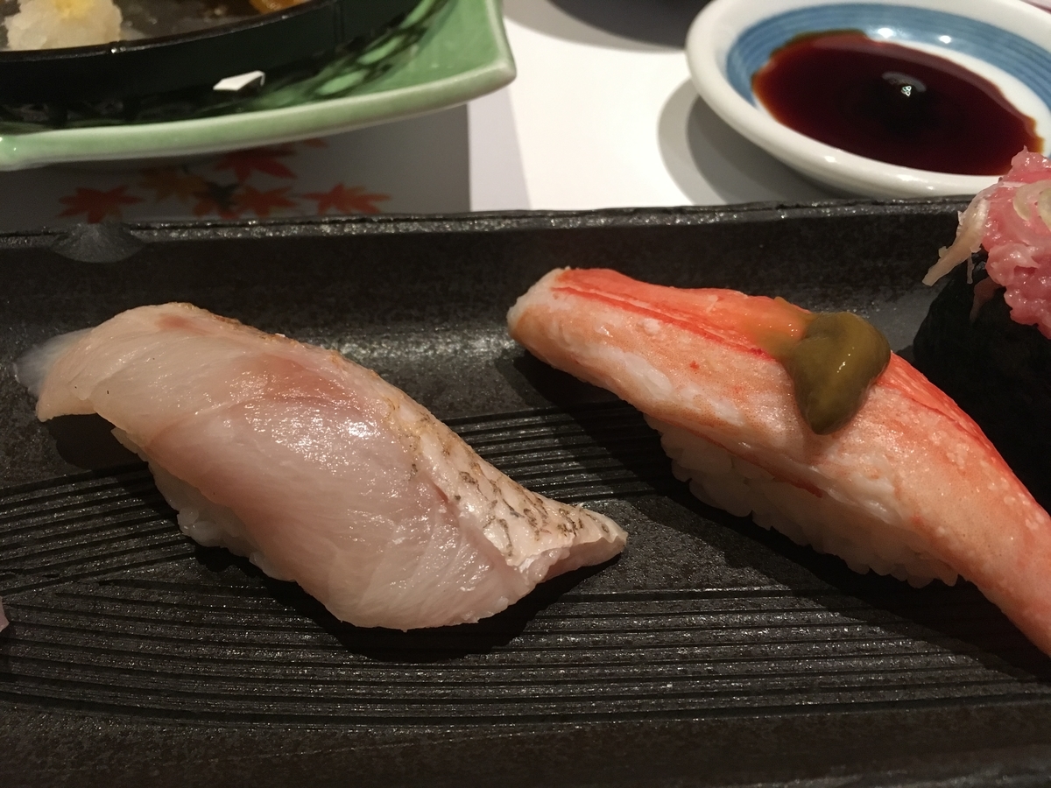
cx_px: 526
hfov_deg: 61.7
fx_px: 880
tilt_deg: -46.4
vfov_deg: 48.2
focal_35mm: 29
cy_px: 394
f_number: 2.2
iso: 200
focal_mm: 4.15
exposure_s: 1/20
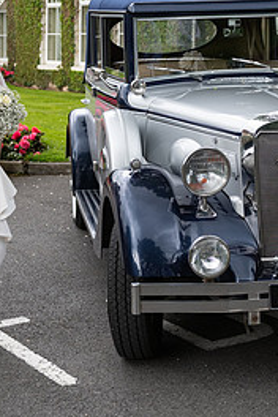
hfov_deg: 17.2
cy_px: 126
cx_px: 96
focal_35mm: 79
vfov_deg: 25.5
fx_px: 915
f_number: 3.5
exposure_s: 1/800
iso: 320
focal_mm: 36
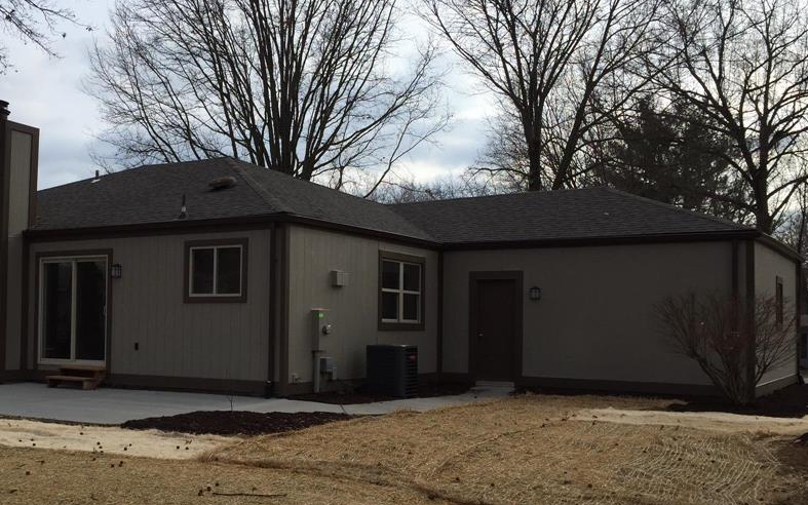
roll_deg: +1.2
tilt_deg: +1.1
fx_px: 881
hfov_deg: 48.7
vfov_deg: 32.0
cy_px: 287
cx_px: 296
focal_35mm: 40
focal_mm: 4.15
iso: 32
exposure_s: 1/1163
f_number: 2.2
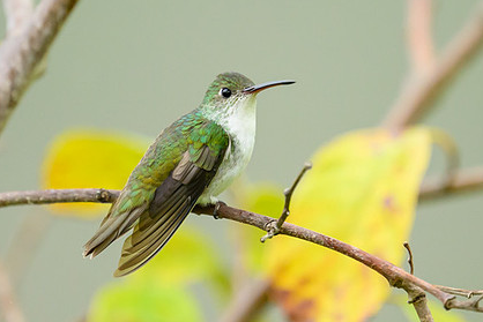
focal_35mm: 1134
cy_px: 92
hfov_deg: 1.8
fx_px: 15219
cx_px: 313
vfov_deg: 1.2
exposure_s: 1/1000
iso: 3200
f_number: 4
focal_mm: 560
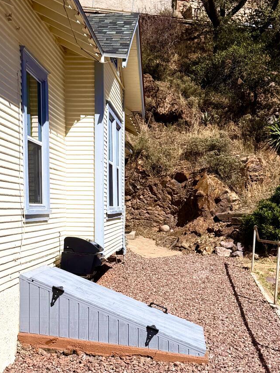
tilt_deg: -3.2
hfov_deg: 26.1
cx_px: 135
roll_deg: -0.9
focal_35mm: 56
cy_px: 242
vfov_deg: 34.1
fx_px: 604
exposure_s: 1/9091
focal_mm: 6.76
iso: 80
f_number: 1.78
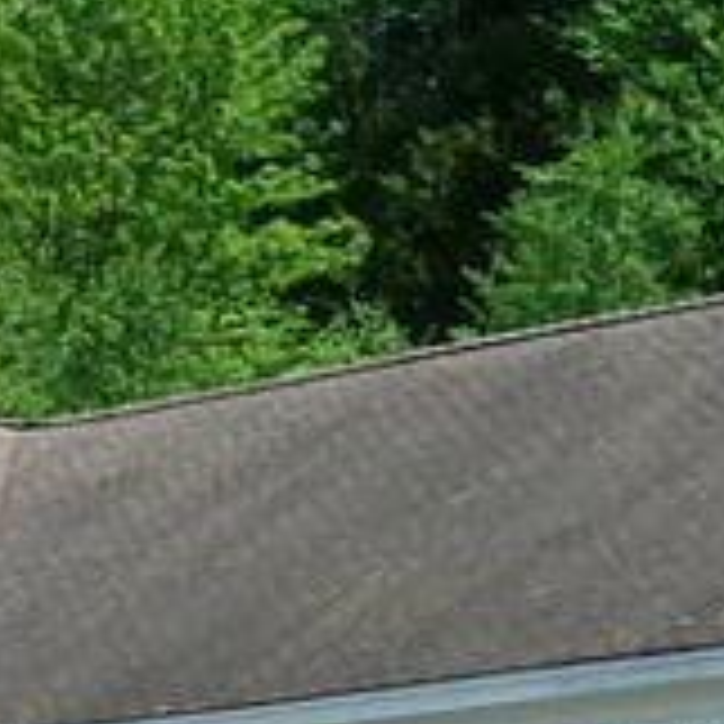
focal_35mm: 228
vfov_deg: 7.6
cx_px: 598
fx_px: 5395
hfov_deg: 7.7
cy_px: 935
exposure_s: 1/250
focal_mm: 4.7
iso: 100
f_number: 7.52
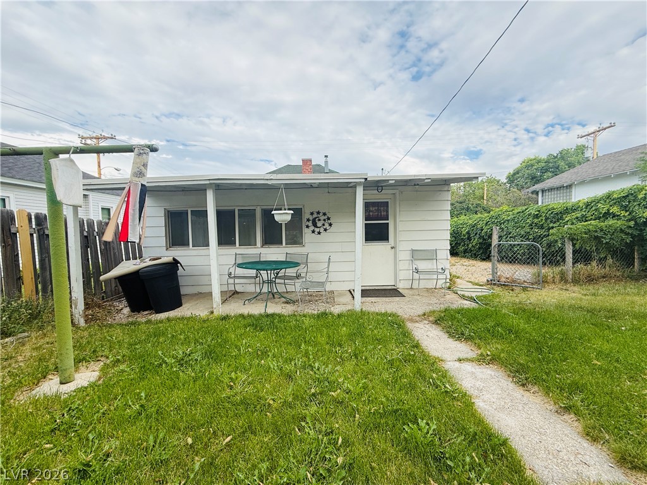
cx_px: 324
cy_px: 242
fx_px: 262
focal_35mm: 14
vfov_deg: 85.7
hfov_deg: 102.1
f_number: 2.2
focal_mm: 2.22
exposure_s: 1/789
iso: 50
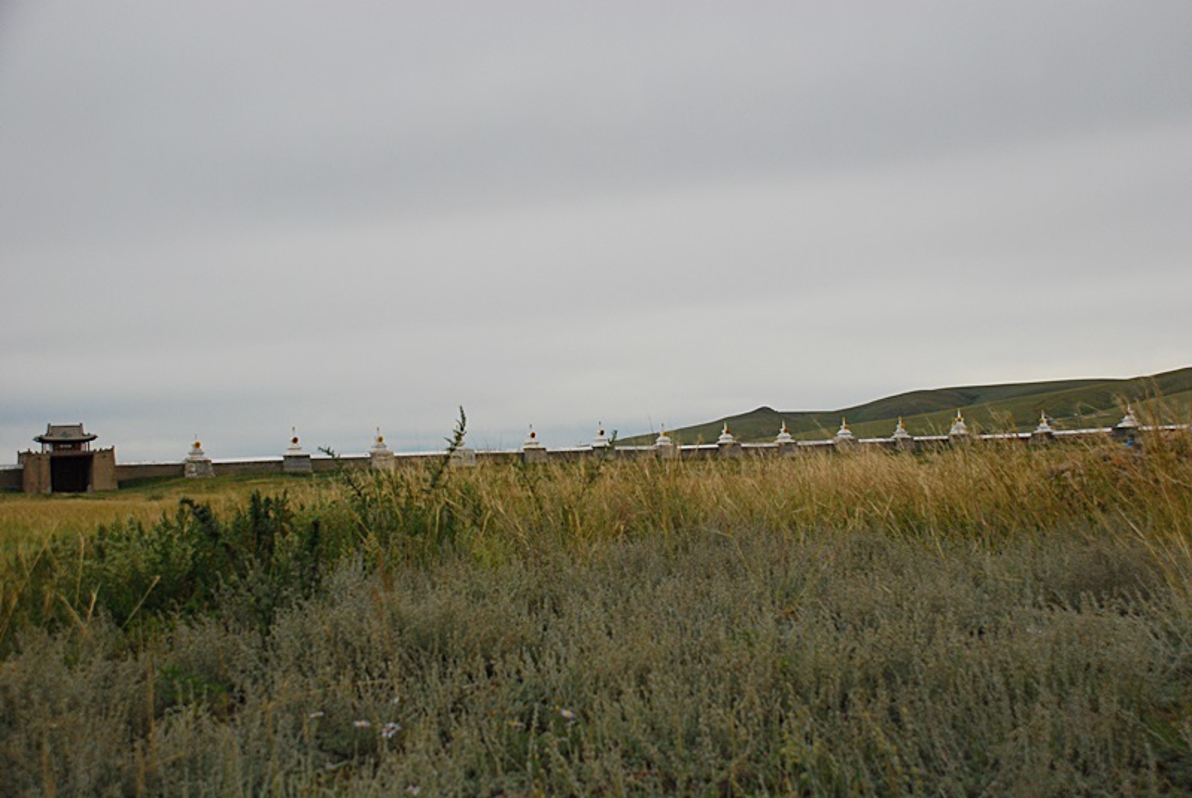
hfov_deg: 42.3
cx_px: 596
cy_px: 399
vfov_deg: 29.0
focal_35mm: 46
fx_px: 1542
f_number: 6.3
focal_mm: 31
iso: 400
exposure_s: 1/2000
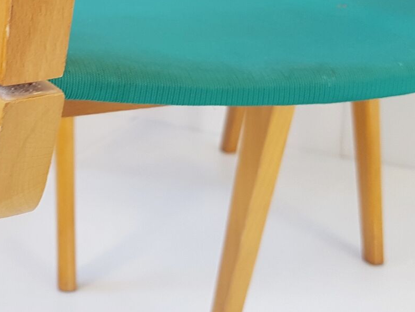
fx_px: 791
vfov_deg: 21.4
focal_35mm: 66
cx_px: 41
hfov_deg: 28.3
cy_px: -7
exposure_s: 1/50
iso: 80
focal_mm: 4.2
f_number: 1.7
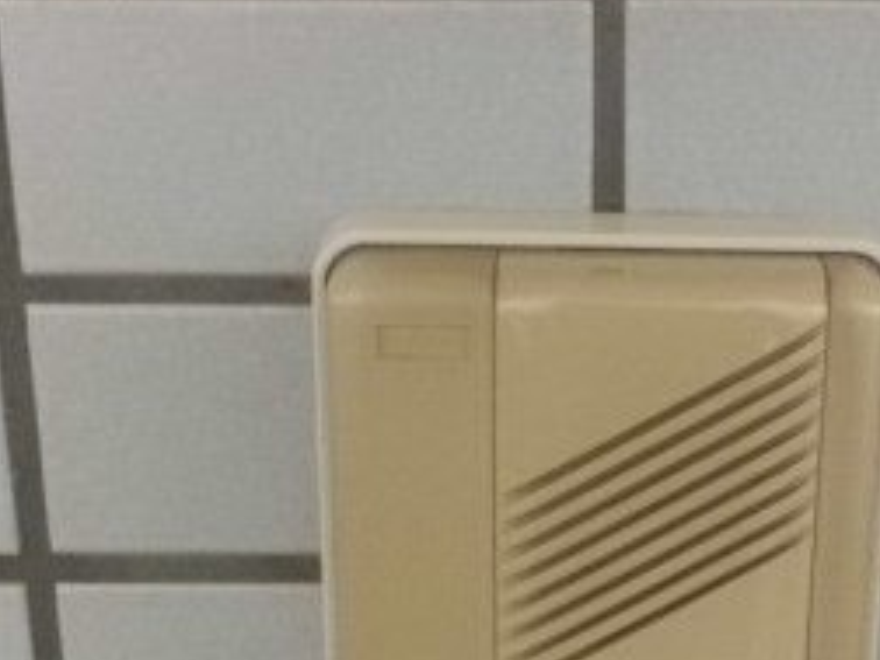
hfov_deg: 29.1
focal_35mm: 66
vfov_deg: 21.6
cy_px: 632
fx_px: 1678
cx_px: 608
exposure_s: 1/100
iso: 400
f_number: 2.8
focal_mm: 4.7
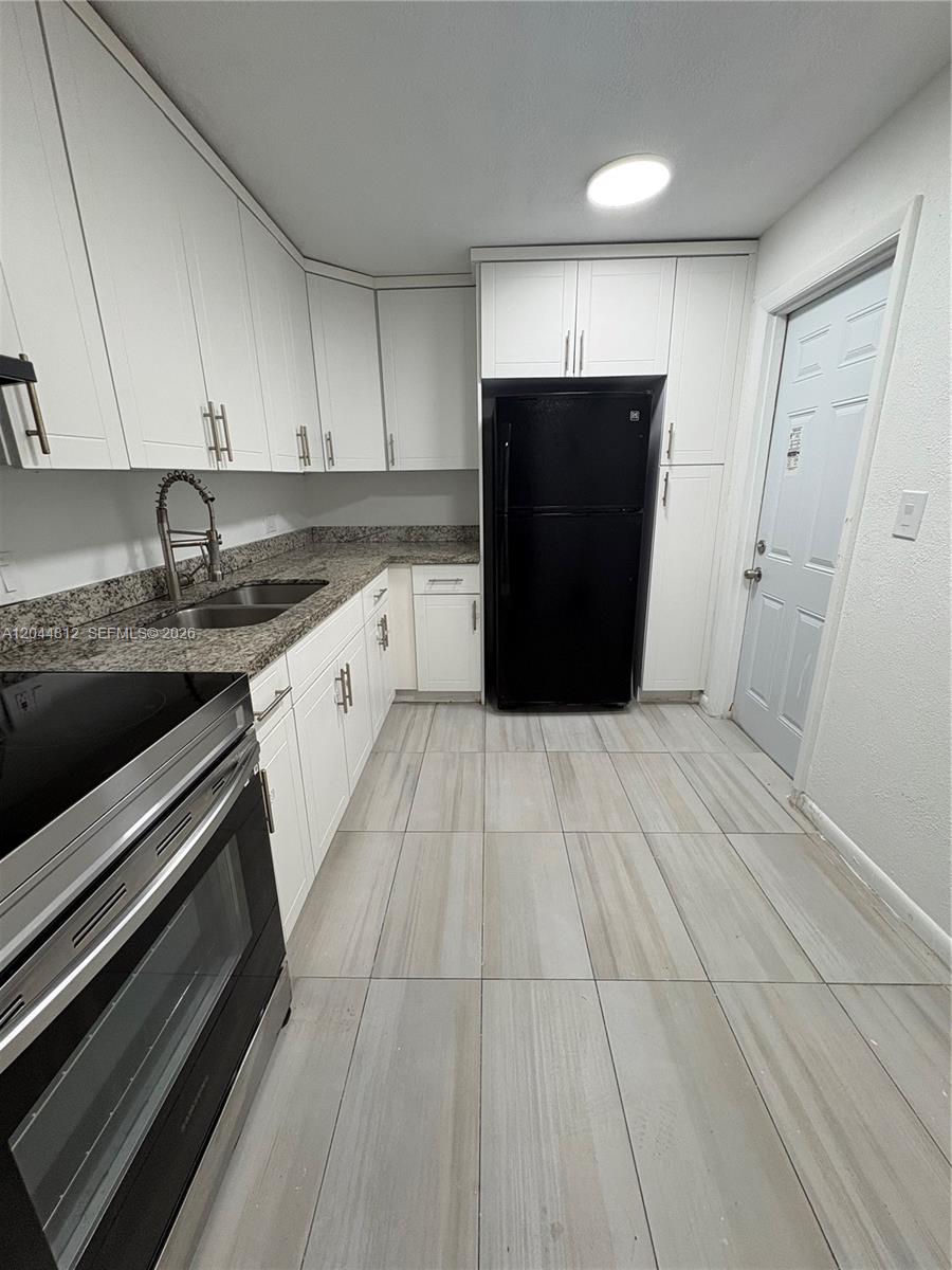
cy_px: 635
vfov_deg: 102.1
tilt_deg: -15.6
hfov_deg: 85.7
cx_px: 476
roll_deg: +1.0
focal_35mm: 14
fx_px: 513
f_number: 2.2
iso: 200
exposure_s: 1/120
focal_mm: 2.22
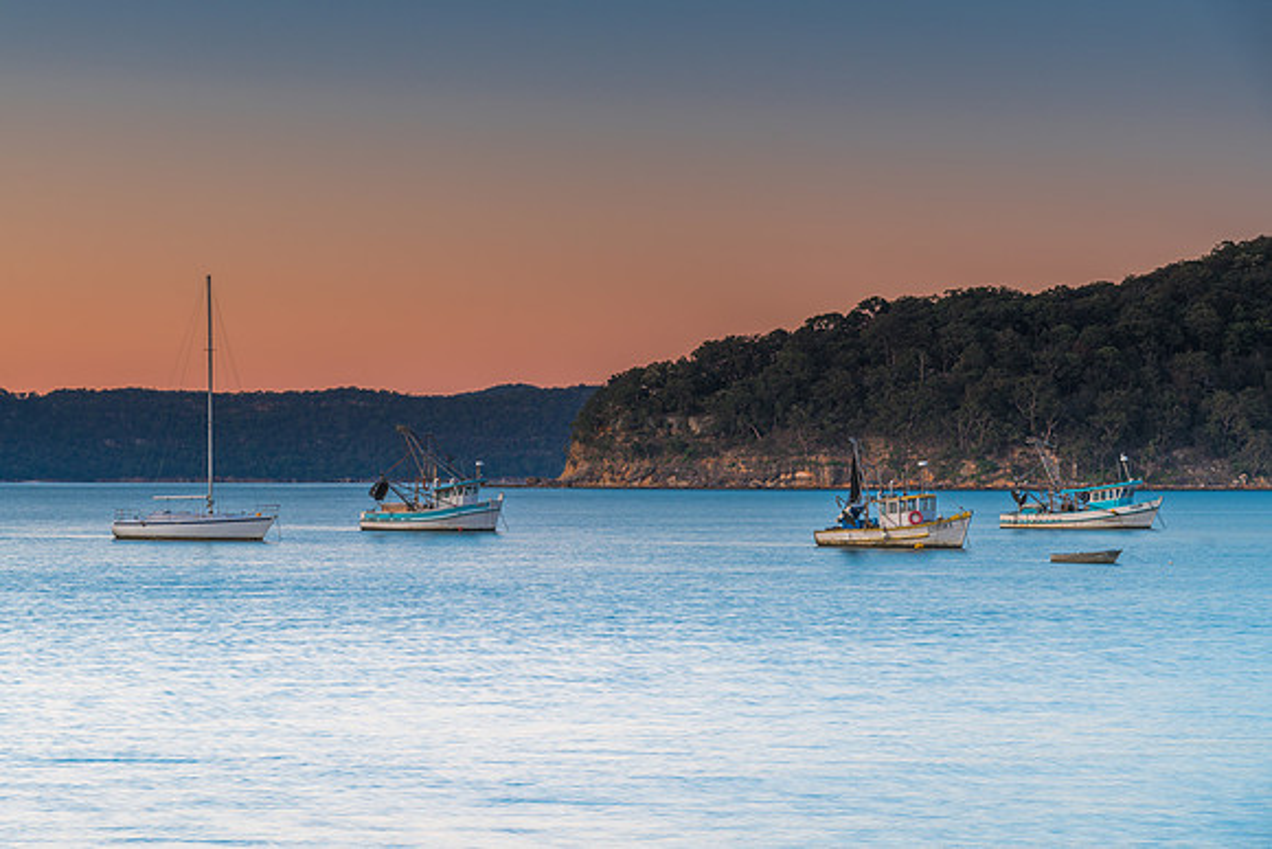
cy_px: 447
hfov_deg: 22.1
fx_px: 3252
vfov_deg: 14.9
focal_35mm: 92
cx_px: 602
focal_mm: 86
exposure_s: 1
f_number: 10
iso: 50
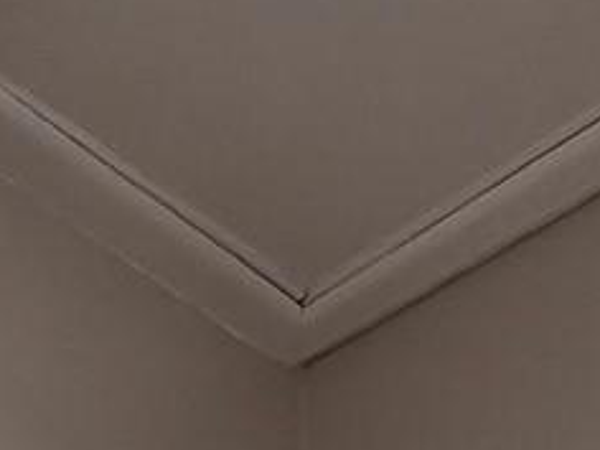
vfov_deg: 11.0
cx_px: -150
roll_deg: +0.6
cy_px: 1304
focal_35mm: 95
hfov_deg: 19.3
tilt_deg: +4.0
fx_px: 1647
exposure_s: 1/120
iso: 160
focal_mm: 2.22
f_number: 2.2
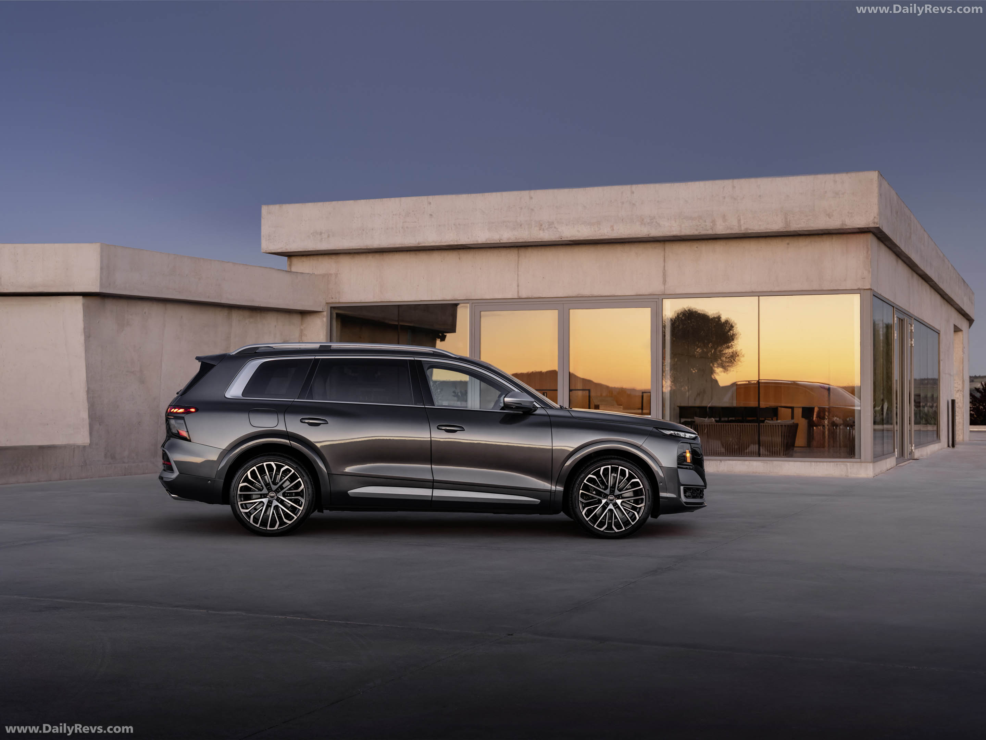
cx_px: 493
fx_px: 1424
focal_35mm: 50
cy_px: 370
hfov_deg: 38.2
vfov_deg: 29.1
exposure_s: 1/1.67
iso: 800
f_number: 7.1
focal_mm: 63.7
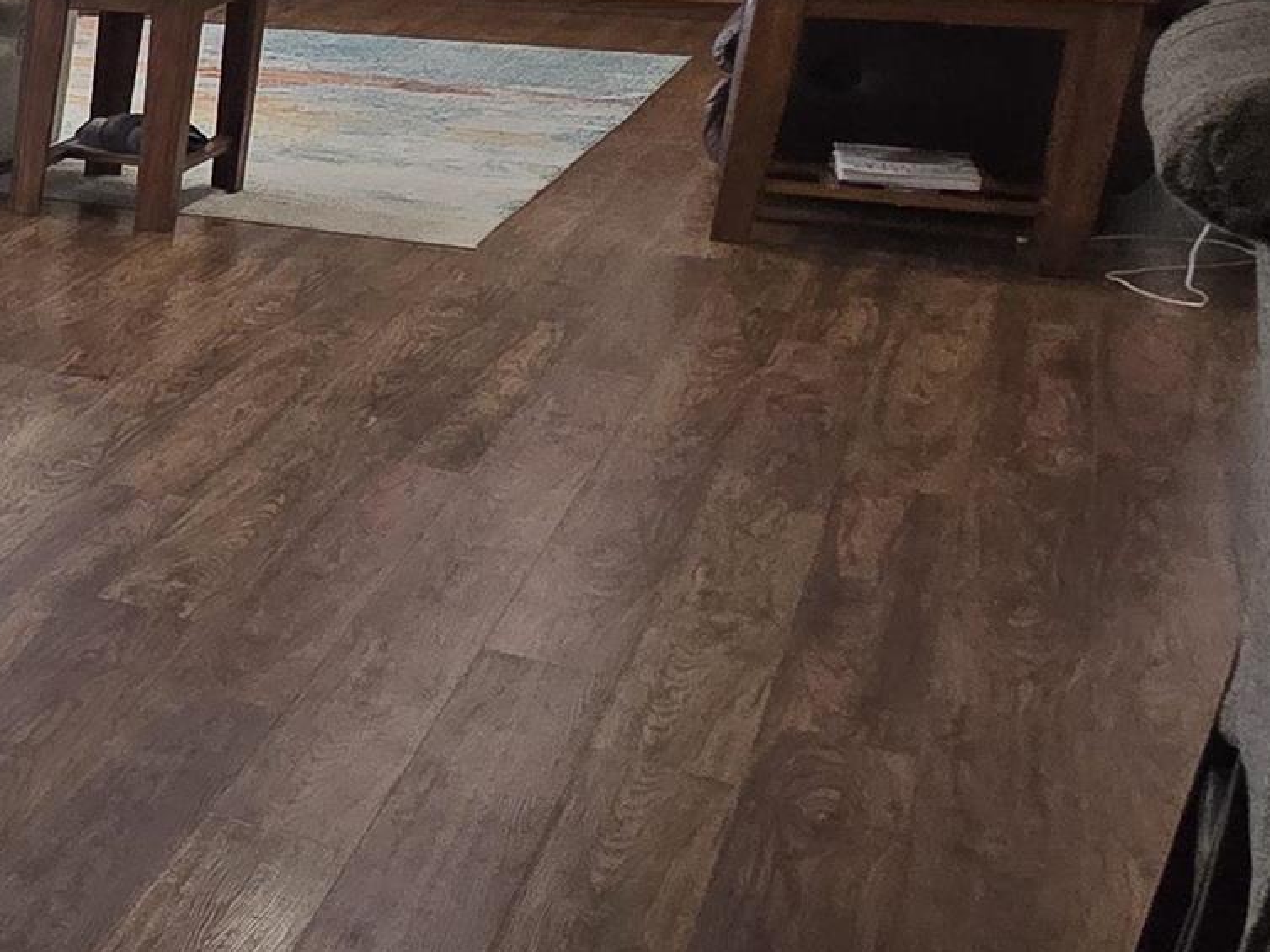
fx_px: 1944
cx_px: -1159
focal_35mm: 53
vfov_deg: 27.1
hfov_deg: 20.5
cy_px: 231
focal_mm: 2.2
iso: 160
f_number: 2.2
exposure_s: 1/60
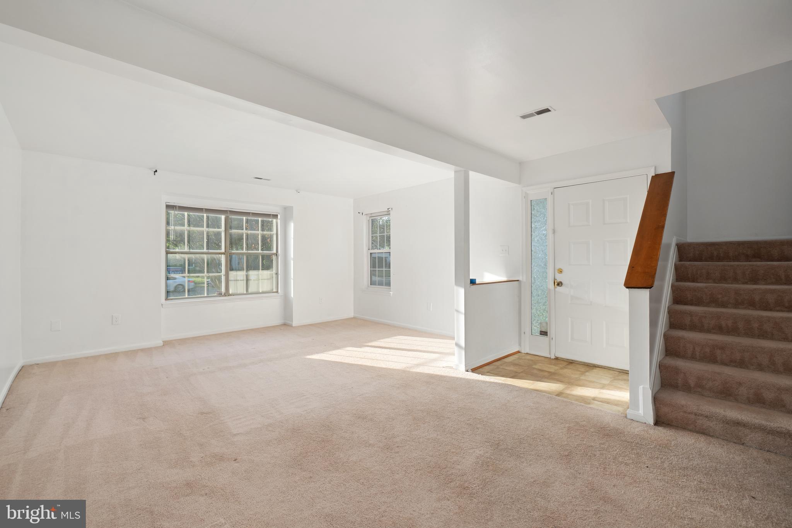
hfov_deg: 100.4
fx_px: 330
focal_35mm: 15
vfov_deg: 77.3
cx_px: 396
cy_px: 264
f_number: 9
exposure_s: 1/8
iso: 100
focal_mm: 10
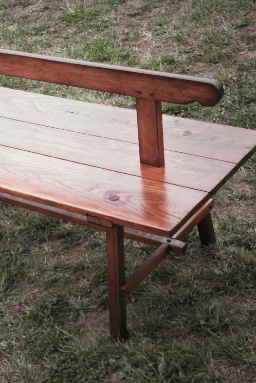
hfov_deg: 17.2
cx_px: 19
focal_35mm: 78
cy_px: 191
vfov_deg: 26.0
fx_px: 832
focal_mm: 9.9
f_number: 4.4
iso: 80
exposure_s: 1/250
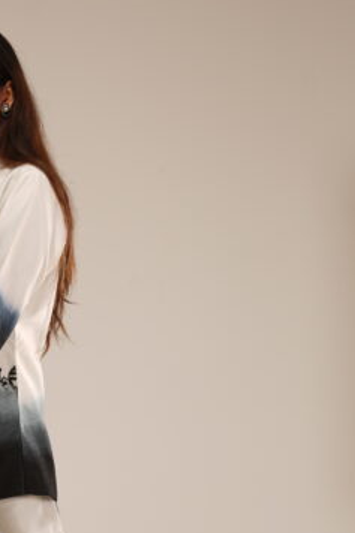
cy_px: 463
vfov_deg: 9.5
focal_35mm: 215
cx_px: -18
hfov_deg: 6.4
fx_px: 3183
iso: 50
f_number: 4.5
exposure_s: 1/160
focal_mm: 85
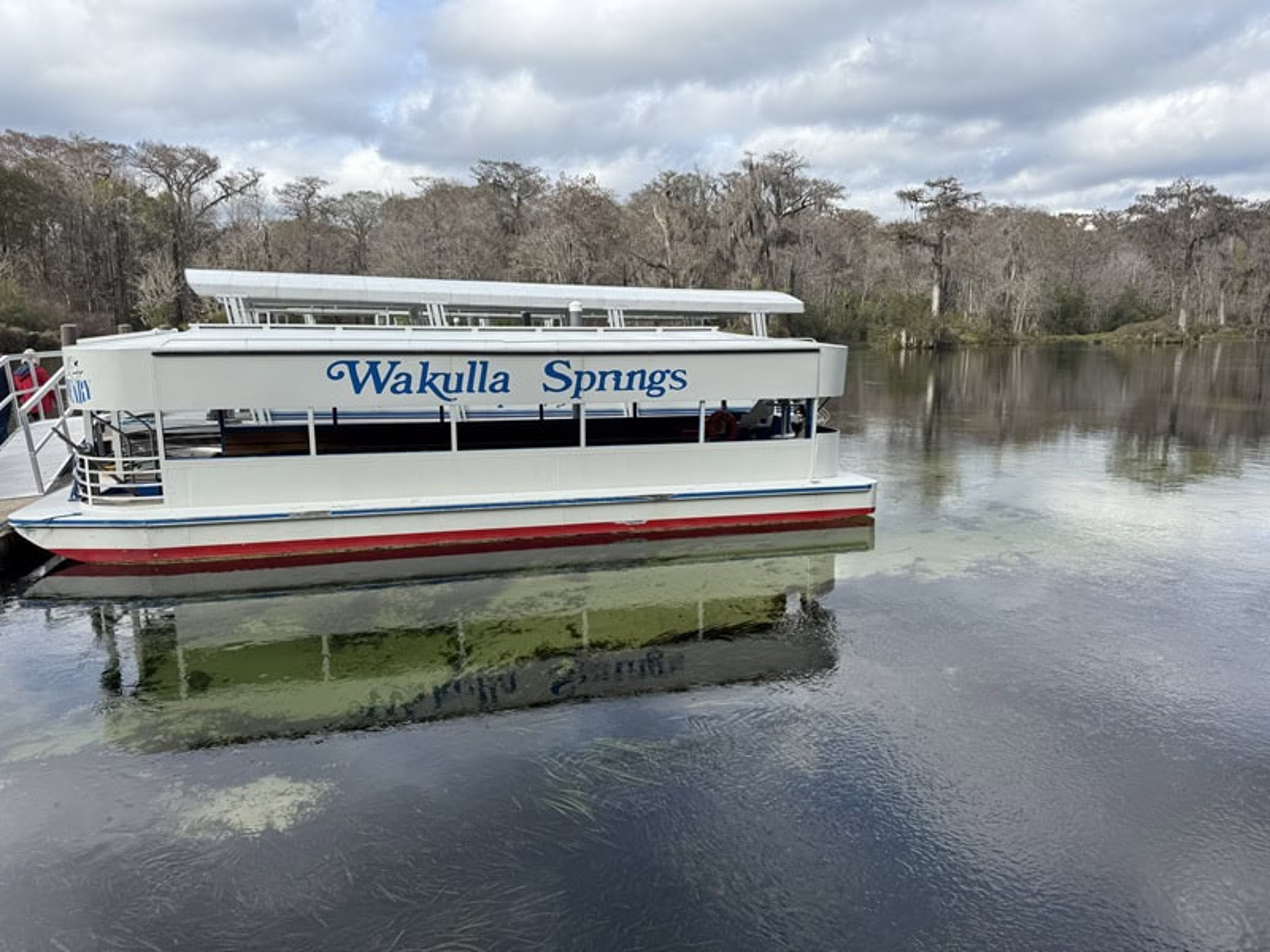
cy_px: 476
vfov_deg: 56.8
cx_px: 635
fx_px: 881
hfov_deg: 71.6
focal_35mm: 24
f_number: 1.8
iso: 80
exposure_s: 1/2611
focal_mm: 6.8
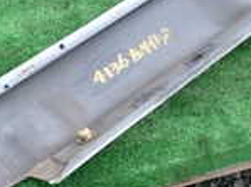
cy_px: 89
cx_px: 94
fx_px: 731
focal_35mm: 101
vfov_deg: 14.6
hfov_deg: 19.5
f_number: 2.8
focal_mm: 4.5
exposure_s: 1/100
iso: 100
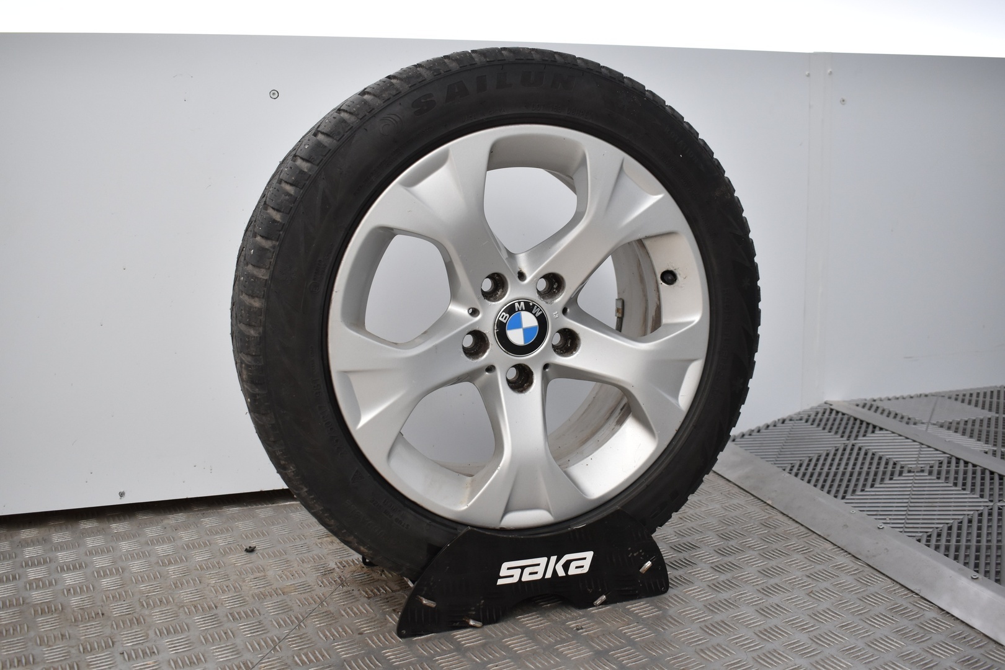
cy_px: 335
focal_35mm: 33
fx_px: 921
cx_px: 502
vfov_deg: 40.0
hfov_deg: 57.2
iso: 640
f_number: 3.8
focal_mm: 22
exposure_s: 1/40
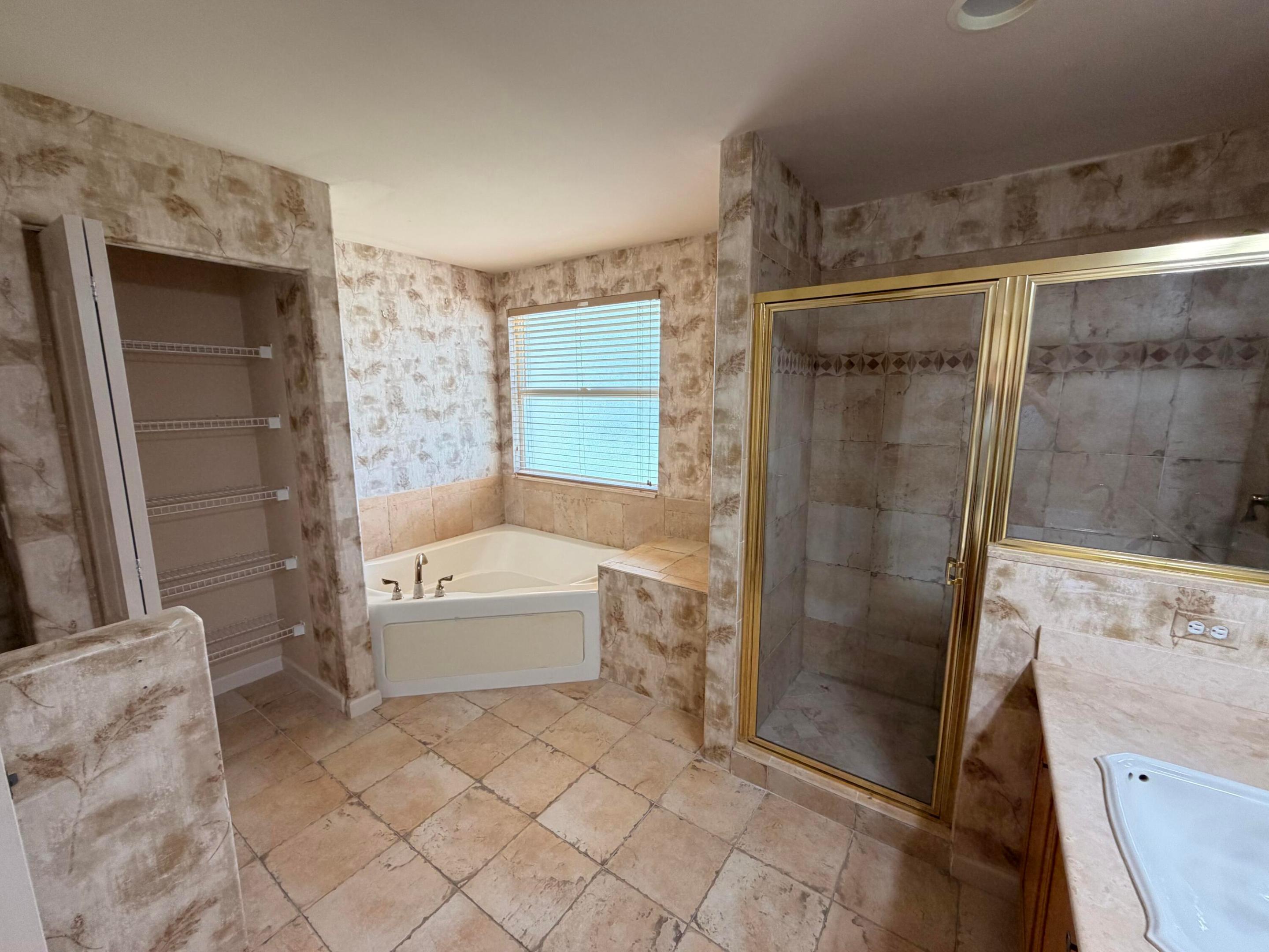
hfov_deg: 102.1
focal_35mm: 14
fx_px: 513
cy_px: 476
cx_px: 634
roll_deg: +0.3
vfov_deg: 85.7
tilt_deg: -9.4
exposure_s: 1/120
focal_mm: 2.22
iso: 200
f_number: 2.2
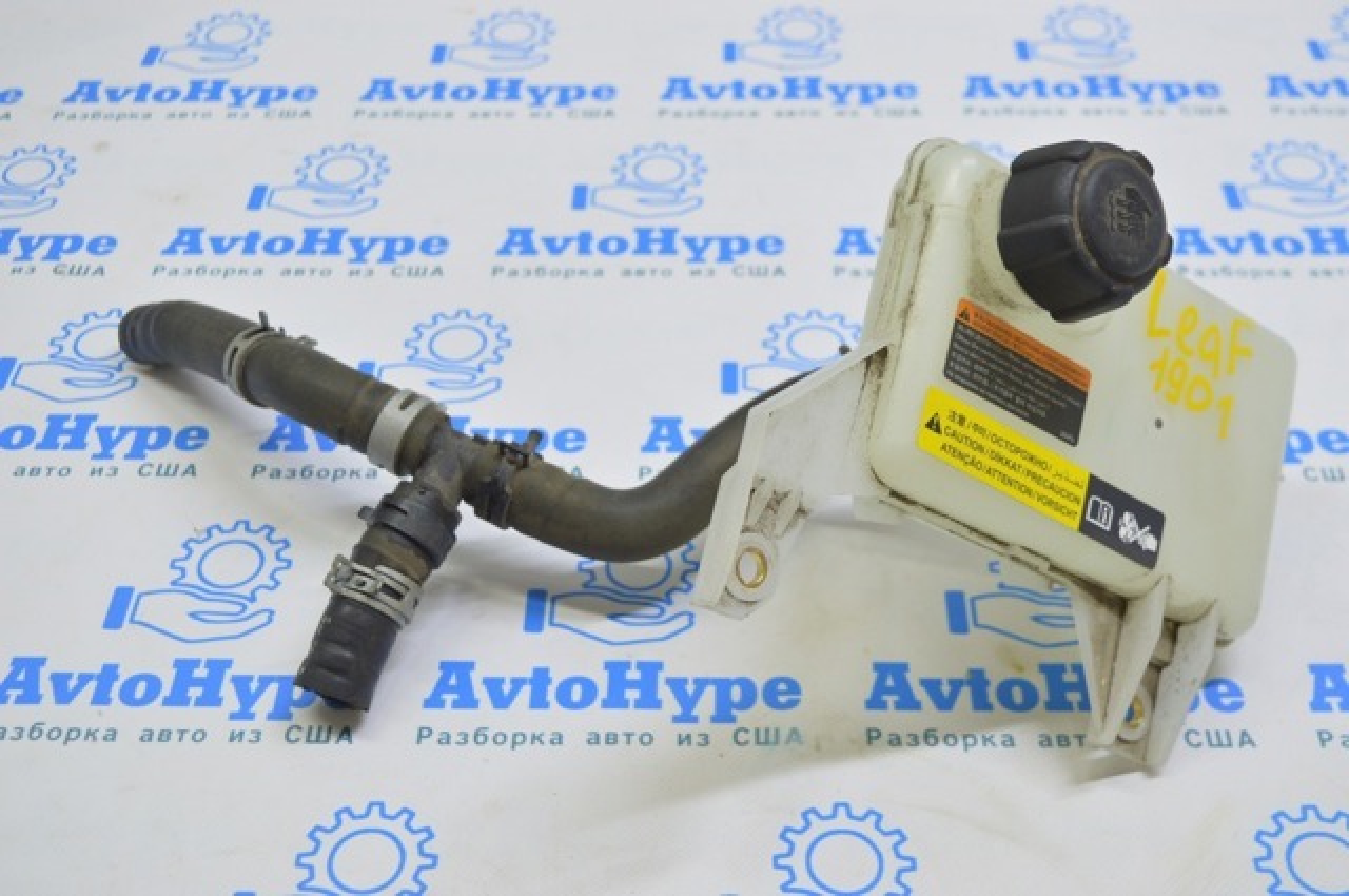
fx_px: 1740
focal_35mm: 46
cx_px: 674
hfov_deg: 42.4
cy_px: 448
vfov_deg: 28.9
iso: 400
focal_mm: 31
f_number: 5.6
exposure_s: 1/25
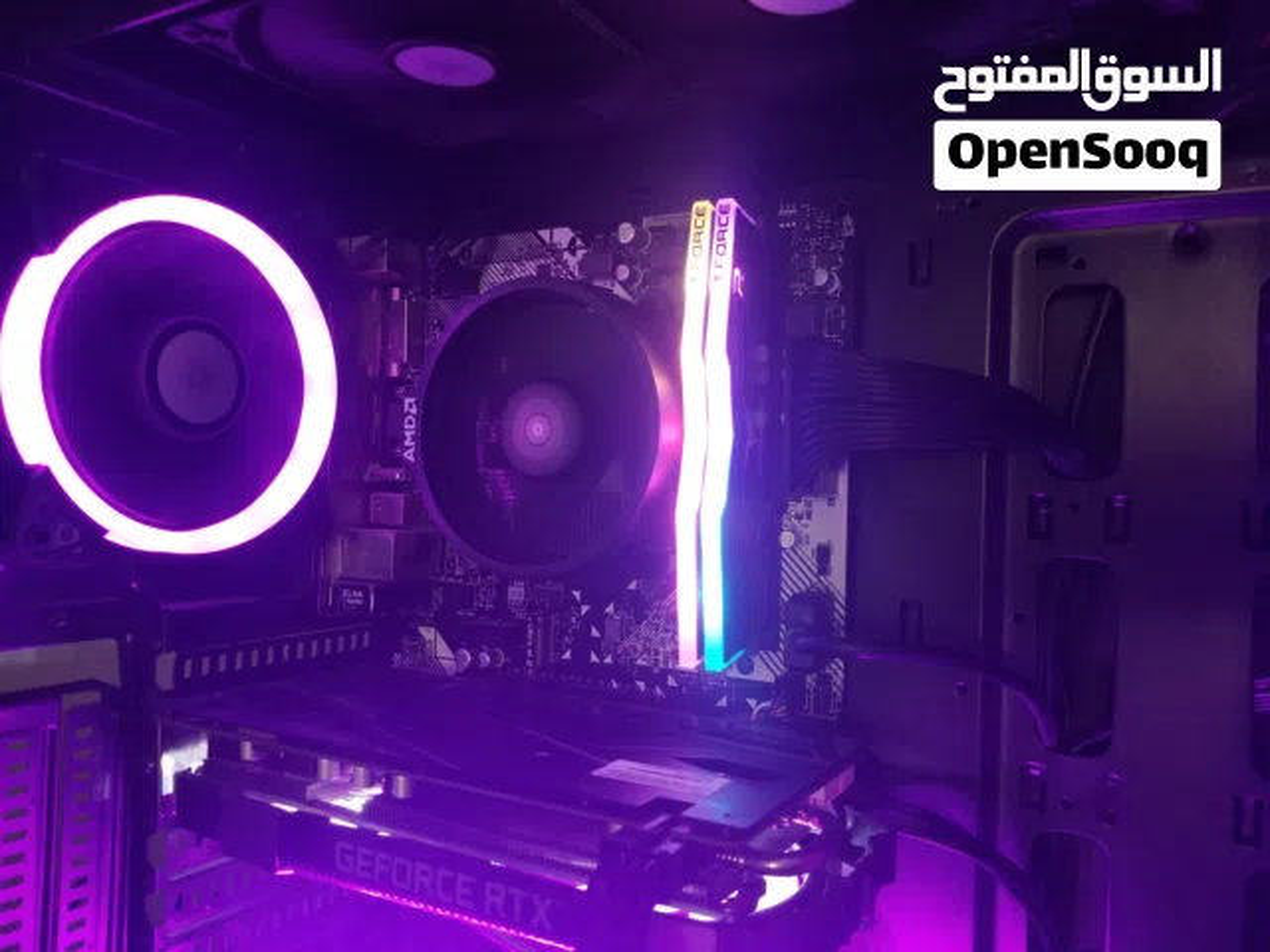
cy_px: 476
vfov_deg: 53.1
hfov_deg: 67.3
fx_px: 954
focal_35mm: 26
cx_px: 635
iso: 200
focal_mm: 4.3
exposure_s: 1/25
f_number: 1.7
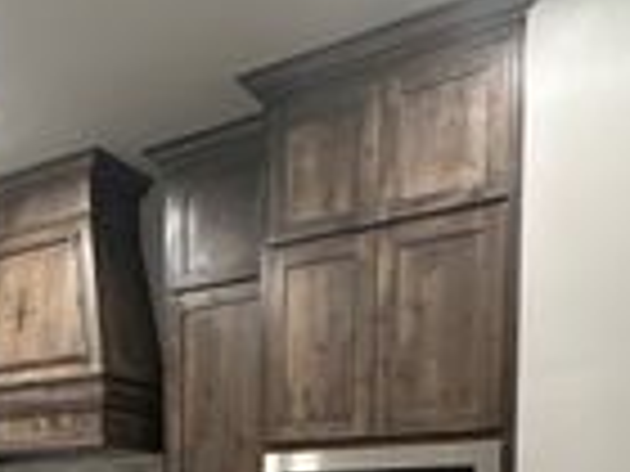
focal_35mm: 50
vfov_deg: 25.9
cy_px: 573
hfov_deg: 32.6
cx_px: -94
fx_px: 910
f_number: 2.2
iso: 320
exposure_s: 1/60
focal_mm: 2.22
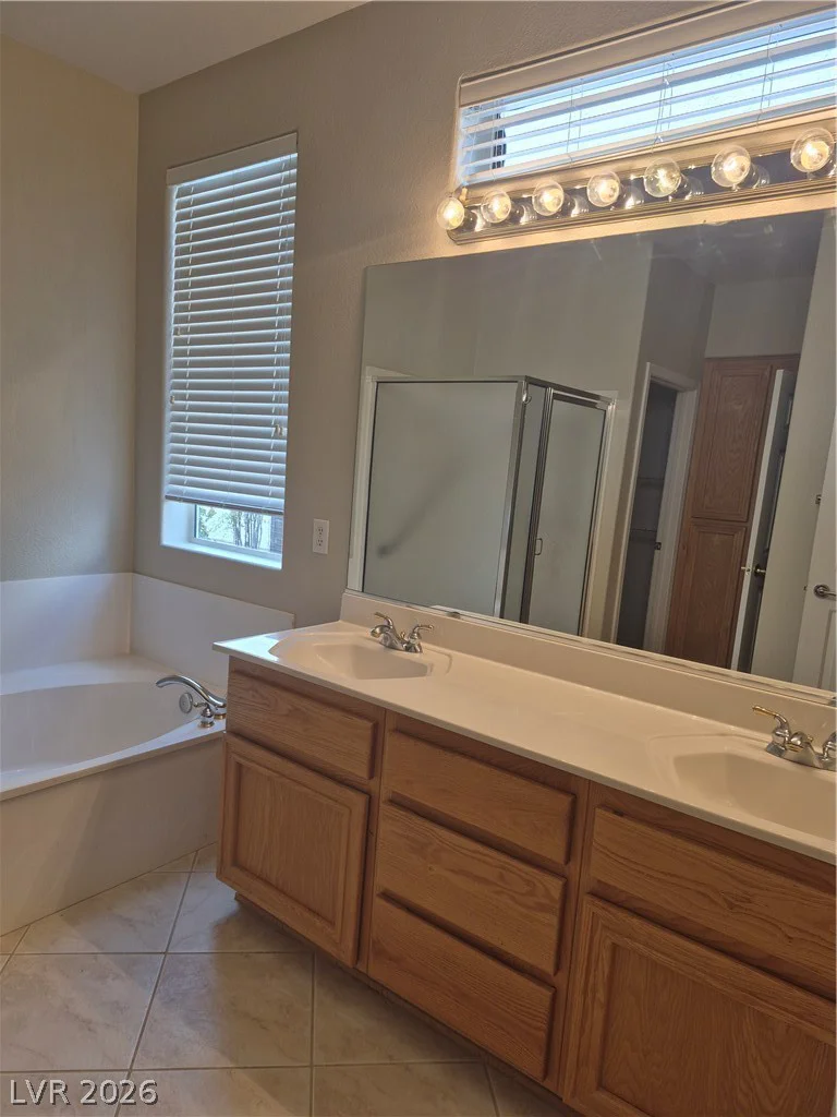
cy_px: 558
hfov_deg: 58.9
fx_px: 742
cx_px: 418
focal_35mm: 23
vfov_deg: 73.9
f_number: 1.8
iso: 50
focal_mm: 5.4
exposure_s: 1/120
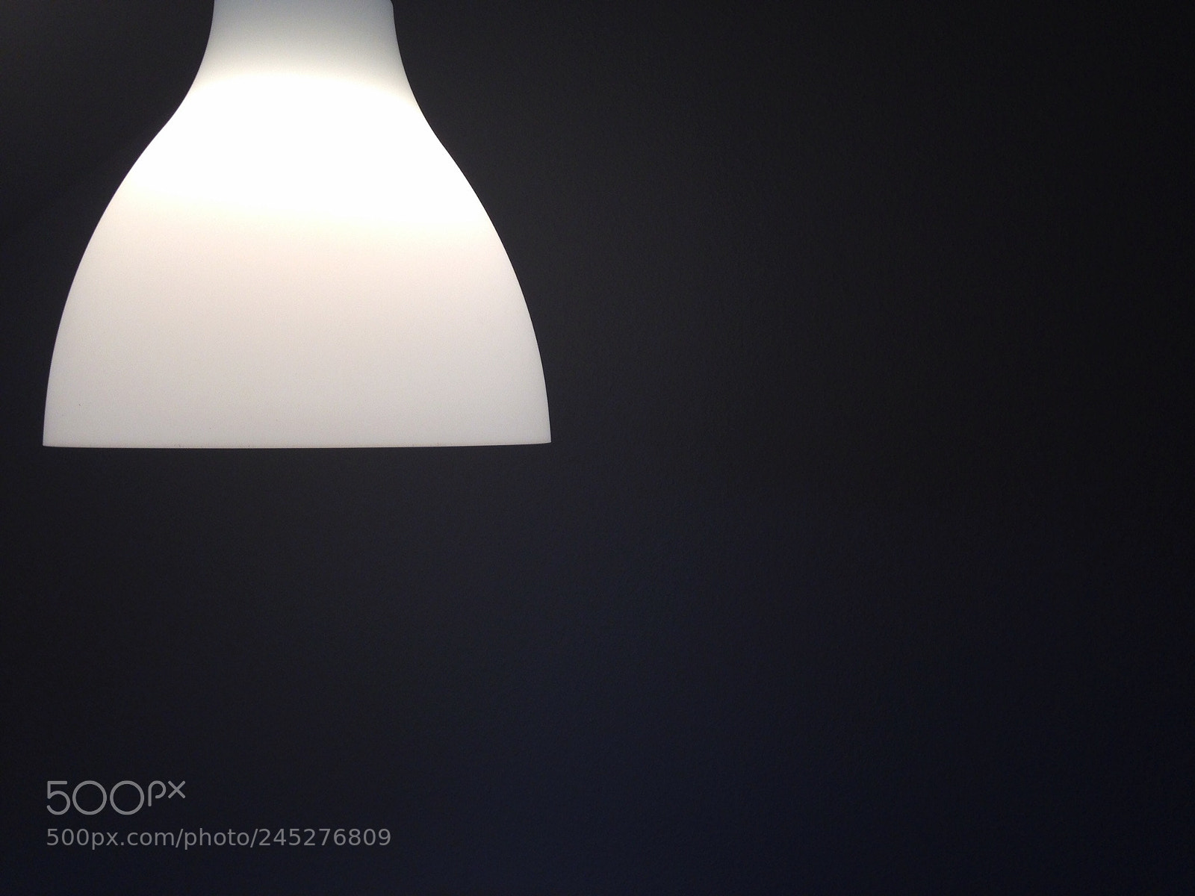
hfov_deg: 55.4
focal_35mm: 33
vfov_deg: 42.9
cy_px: 448
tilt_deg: -3.1
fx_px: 1139
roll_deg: -0.2
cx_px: 598
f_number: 2.4
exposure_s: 1/100
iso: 80
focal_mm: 4.12
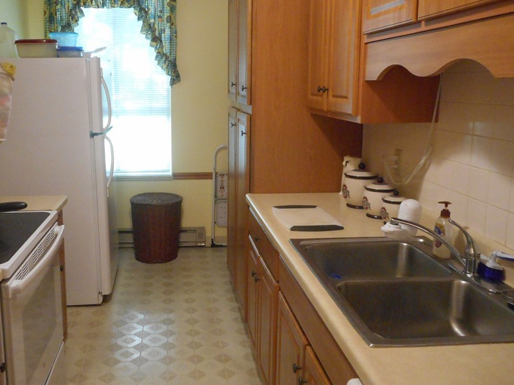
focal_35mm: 33
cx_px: 203
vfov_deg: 42.8
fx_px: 490
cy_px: 161
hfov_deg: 54.9
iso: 560
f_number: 3.7
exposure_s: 1/8
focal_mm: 4.5
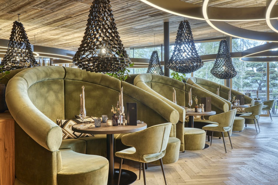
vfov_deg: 43.6
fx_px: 232
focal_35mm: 30
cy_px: 92
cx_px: 139
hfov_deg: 61.9
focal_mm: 30
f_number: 10
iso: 200
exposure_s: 1/8
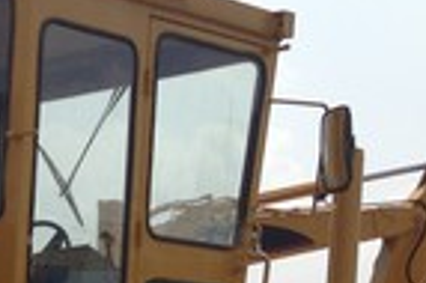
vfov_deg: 8.1
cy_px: 486
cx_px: -283
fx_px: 1927
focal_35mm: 163
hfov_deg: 11.8
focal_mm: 4.28
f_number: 2.4
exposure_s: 1/2304
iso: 50
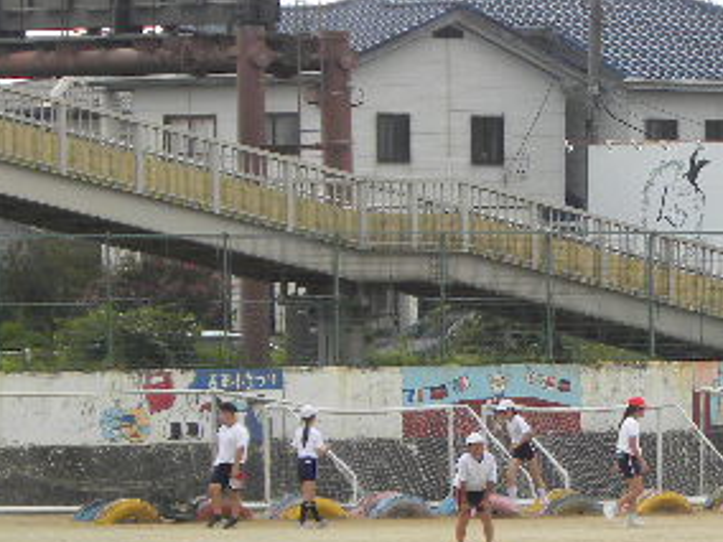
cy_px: 478
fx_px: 8647
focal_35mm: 414
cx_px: 726
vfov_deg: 3.6
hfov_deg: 4.8
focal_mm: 32.7
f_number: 4.5
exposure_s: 1/236
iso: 64
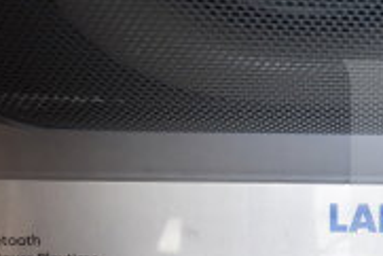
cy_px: 227
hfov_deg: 15.8
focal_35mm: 121
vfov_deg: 11.3
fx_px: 1288
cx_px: 531
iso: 900
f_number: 4
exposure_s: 1/40
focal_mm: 24
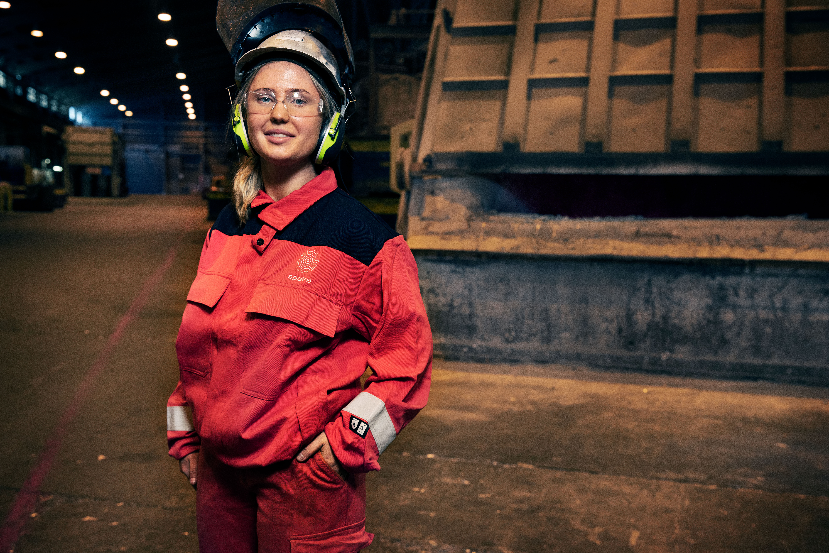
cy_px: 276
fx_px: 944
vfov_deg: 32.6
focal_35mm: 41
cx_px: 414
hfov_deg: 47.4
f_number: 4.5
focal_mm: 41
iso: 1600
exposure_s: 1/100
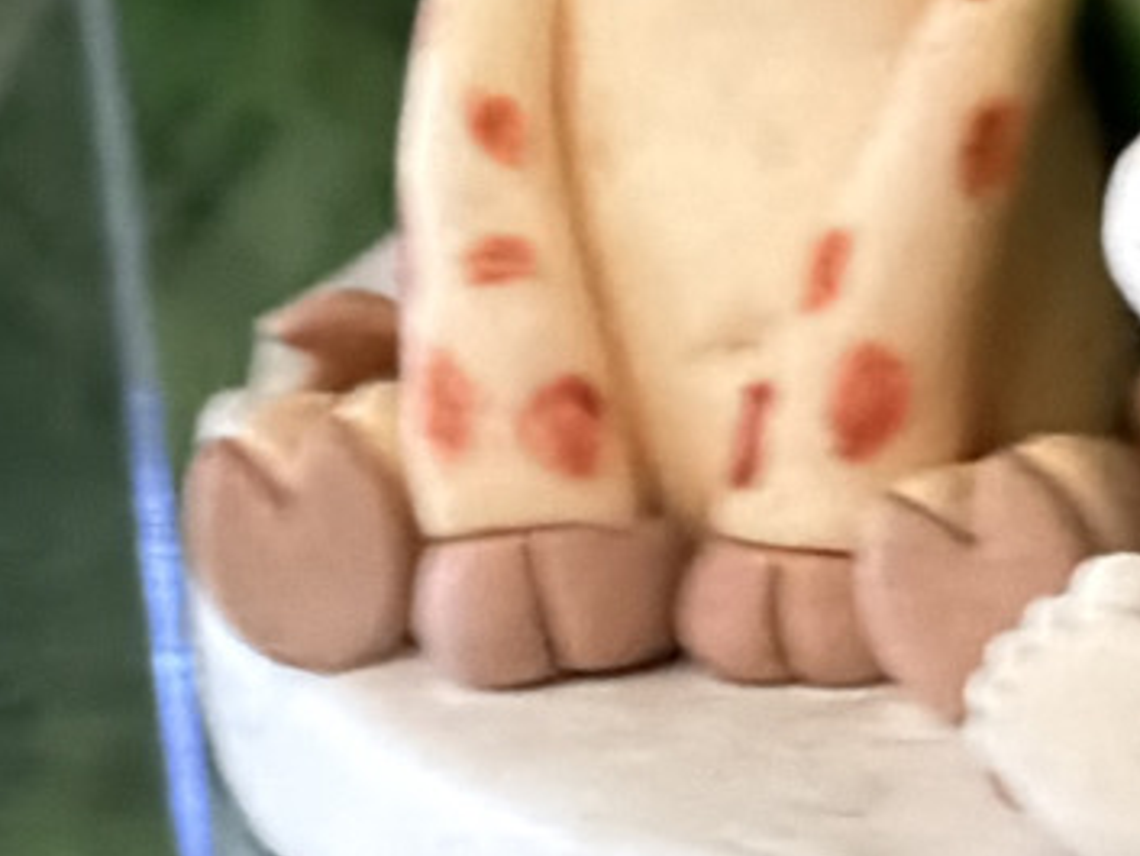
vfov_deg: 2.6
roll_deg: +7.5
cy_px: -662
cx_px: 2345
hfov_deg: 3.5
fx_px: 18646
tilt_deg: -12.1
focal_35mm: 566
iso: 800
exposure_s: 1/33
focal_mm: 16.89
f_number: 2.8
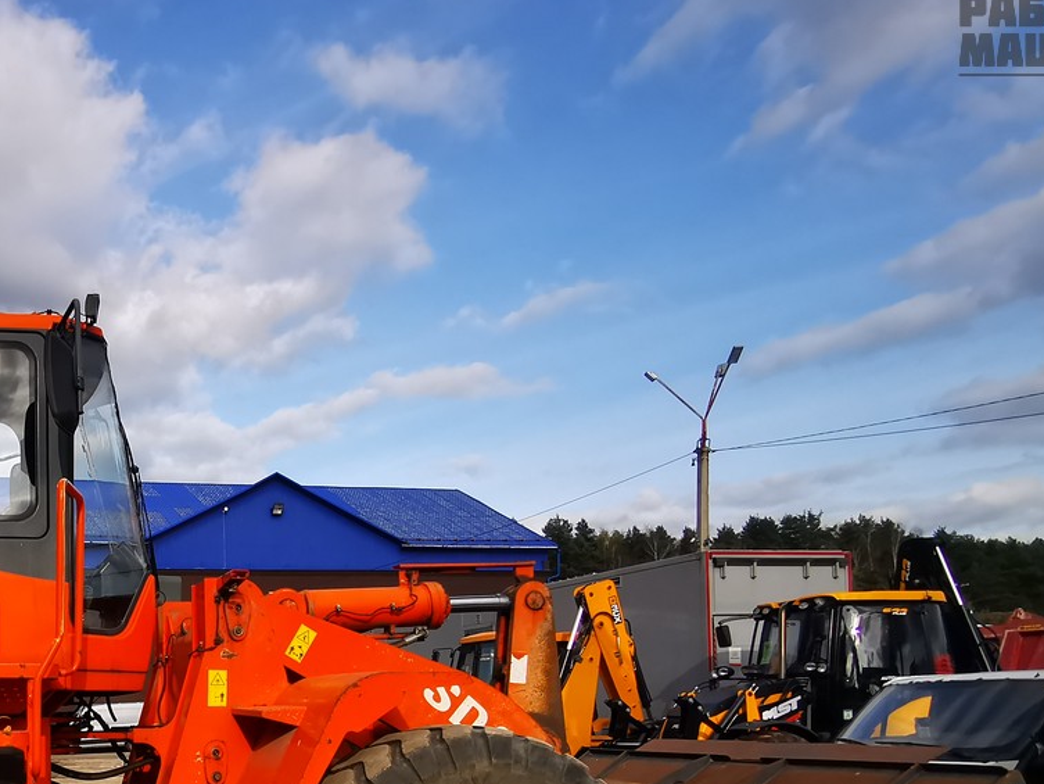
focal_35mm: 34
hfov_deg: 47.0
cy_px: 705
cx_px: 54
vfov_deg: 38.9
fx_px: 1026
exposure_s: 1/766
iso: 50
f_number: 2.2
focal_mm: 2.35
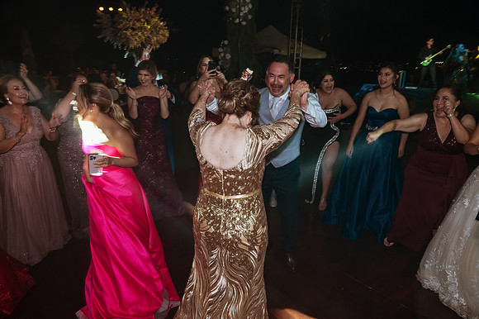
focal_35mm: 24
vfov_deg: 53.1
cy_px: 160
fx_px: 319
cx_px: 240
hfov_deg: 73.8
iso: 800
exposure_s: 1/60
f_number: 7.1
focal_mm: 24
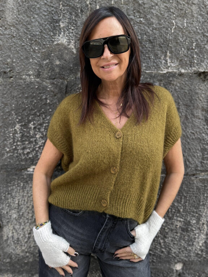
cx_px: 104
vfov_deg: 71.6
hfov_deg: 56.8
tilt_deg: -12.0
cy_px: 138
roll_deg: -1.9
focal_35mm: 24
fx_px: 192
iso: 64
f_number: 1.78
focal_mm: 6.76
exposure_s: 1/244
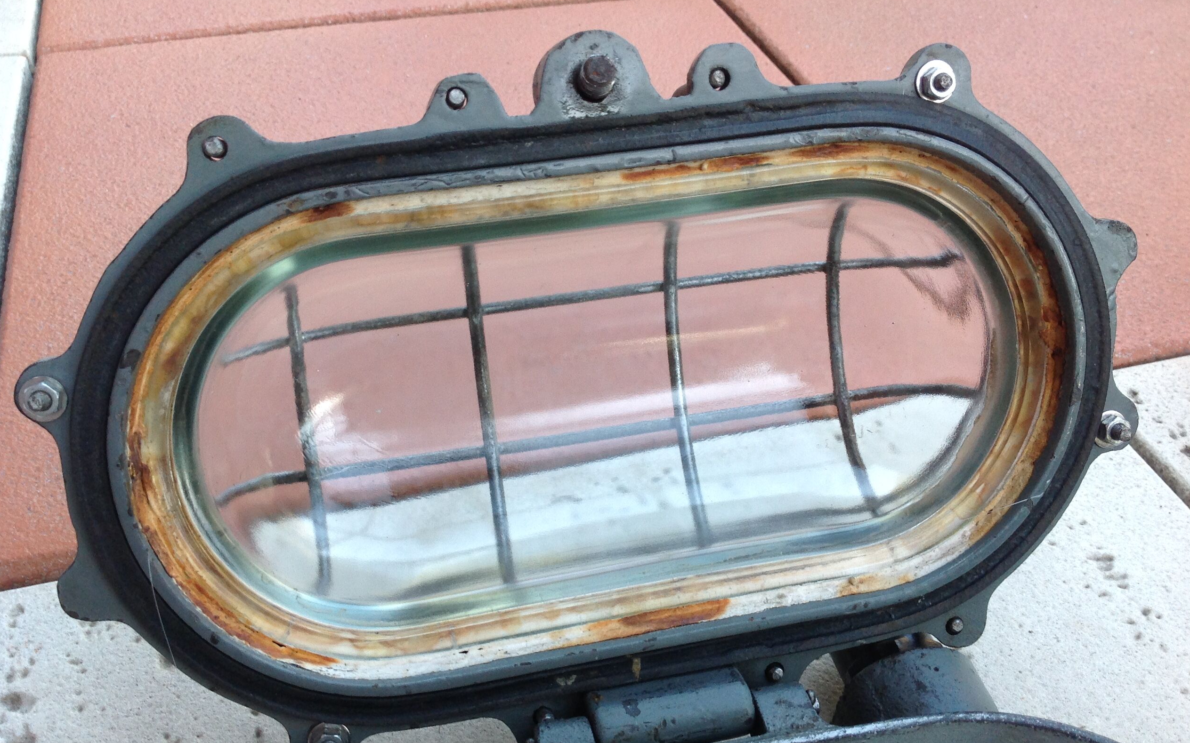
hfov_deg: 51.5
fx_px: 1232
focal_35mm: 38
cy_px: 411
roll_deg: -0.2
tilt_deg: -42.8
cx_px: 600
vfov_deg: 33.5
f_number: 2.4
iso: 64
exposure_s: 1/60
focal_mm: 4.28
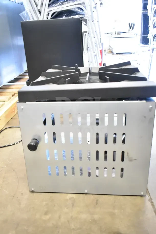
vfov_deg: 57.2
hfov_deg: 40.0
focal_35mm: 33
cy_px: 117
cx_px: 78
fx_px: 214
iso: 6400
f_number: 3.8
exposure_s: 1/40
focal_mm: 22
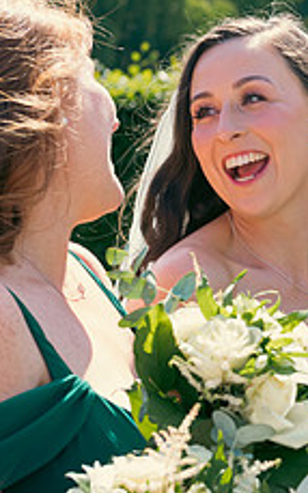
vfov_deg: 11.6
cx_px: 258
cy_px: 238
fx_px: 2432
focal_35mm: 181
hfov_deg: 7.2
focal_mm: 70
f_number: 6.3
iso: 125
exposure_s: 1/200
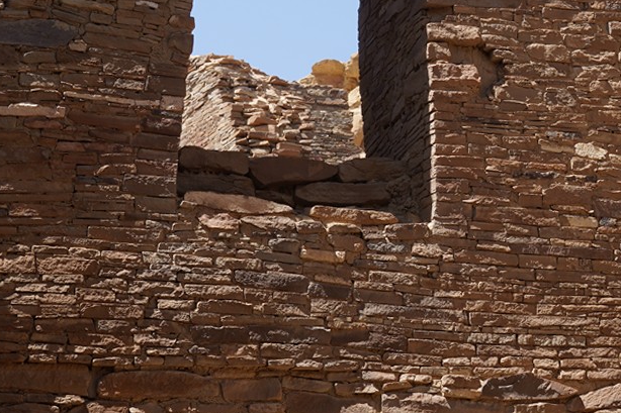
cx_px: 646
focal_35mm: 101
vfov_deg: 13.5
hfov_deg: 19.5
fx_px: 1742
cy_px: 83
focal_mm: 31
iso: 100
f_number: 10
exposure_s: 1/100
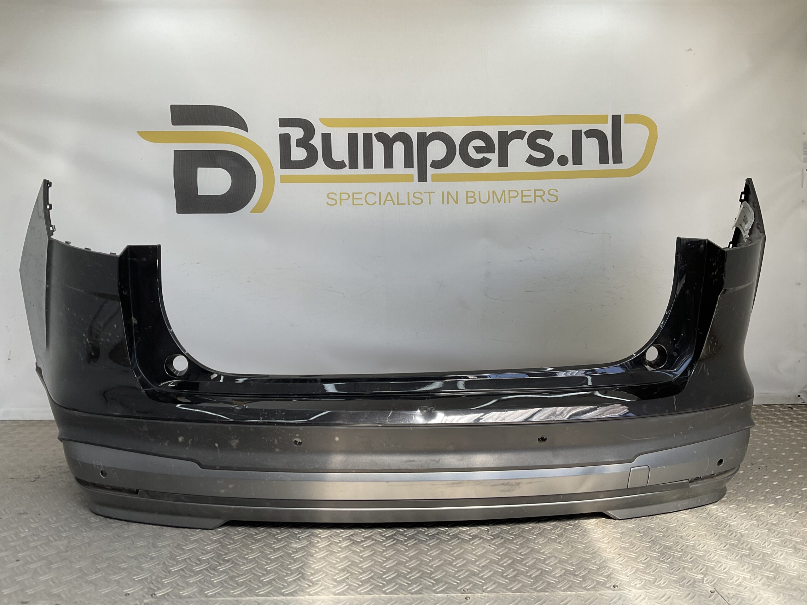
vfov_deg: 48.2
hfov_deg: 61.7
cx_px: 404
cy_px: 302
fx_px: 676
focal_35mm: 29
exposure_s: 1/289
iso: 16
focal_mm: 3
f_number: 1.8
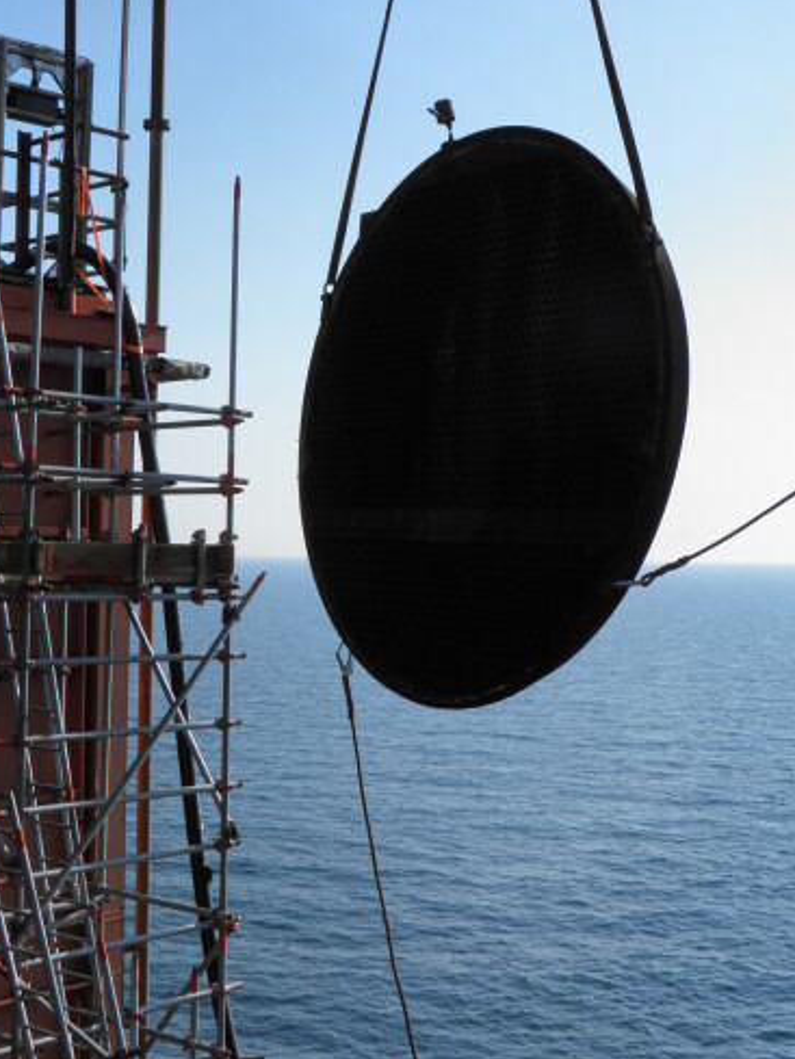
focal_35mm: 51
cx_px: 455
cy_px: 440
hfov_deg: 28.5
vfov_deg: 37.4
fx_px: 1561
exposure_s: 1/400
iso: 50
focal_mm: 7.1
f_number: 5.7
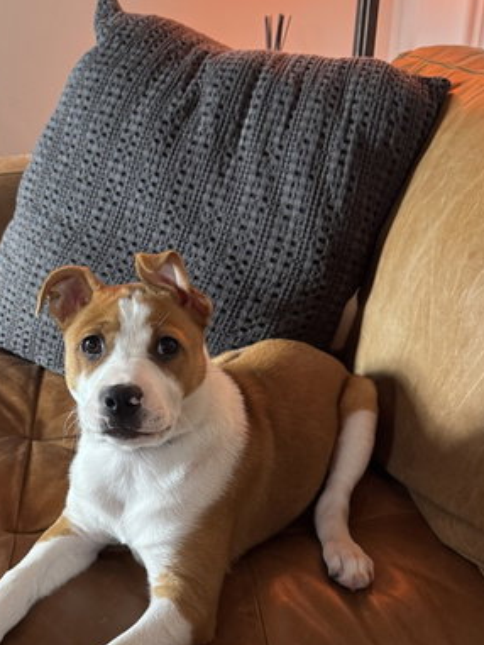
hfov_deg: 34.1
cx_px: 161
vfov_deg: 44.5
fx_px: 783
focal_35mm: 42
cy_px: 389
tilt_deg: -26.3
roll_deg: +1.7
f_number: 1.78
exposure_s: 1/59
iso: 320
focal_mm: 6.76
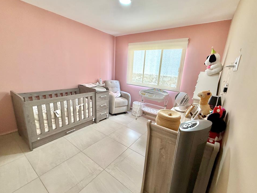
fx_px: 111
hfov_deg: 98.1
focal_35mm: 15
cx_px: 135
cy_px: 96
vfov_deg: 81.7
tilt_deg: -13.4
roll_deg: -3.8
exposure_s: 1/120
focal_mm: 2.22
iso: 100
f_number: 2.2
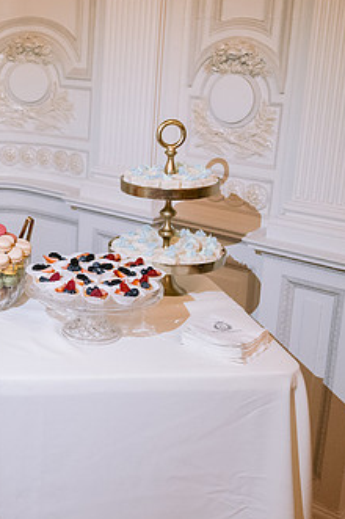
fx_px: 749
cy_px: 232
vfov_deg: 38.2
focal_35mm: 52
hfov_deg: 24.6
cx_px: -10
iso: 1600
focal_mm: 28
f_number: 3.5
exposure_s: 1/60
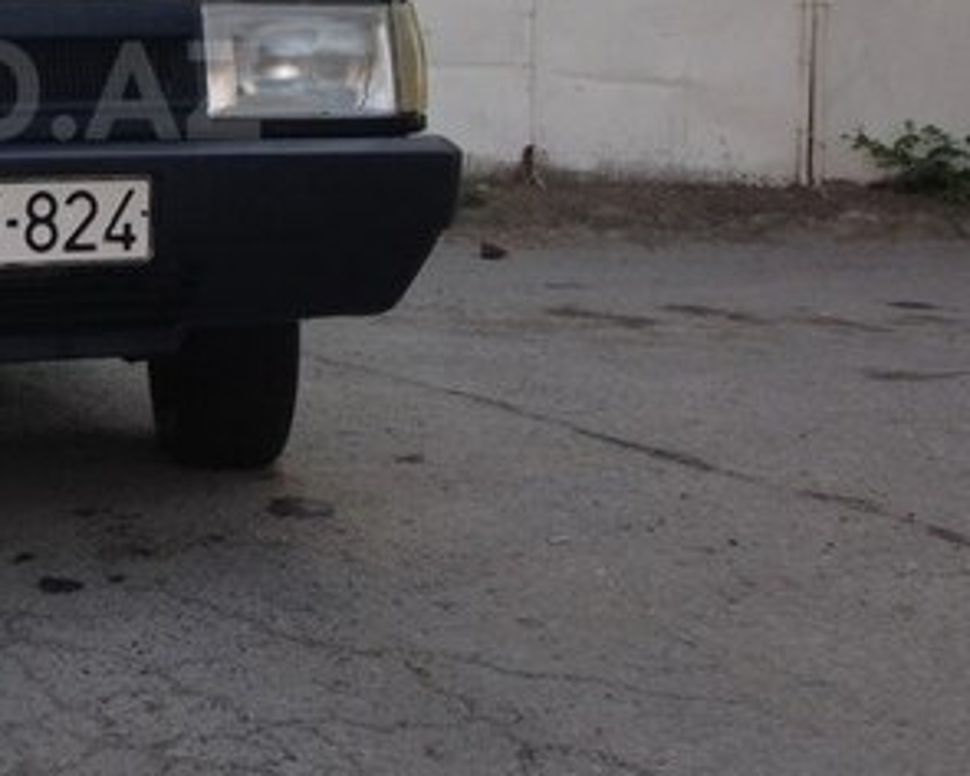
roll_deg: -3.0
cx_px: -76
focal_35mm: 72
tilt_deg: -1.4
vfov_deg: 20.9
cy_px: 90
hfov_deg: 24.7
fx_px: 2067
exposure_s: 1/194
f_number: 2.4
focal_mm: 4.12
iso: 50
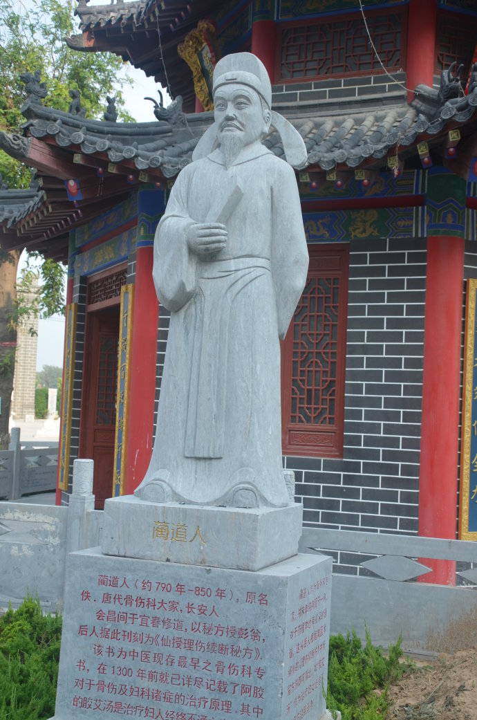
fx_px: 958
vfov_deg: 41.2
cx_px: 238
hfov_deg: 28.0
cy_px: 360
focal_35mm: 48
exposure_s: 1/200
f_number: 7.1
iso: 200
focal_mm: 32
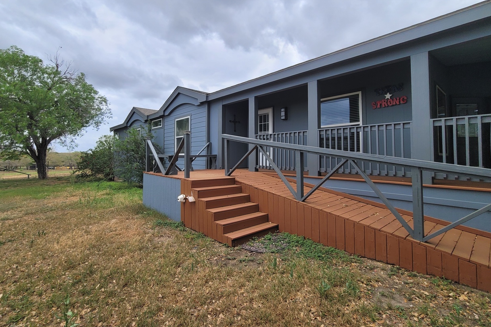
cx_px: 221
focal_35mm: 16
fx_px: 218
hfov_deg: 96.4
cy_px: 150
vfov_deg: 73.6
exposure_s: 1/1746
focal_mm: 2.2
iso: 50
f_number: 2.2
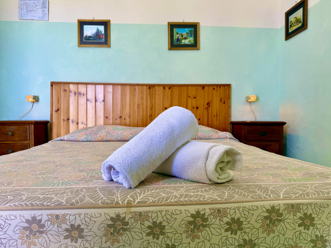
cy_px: 124
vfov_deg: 56.8
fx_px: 229
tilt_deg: -1.5
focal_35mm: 24
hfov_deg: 71.6
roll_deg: -0.2
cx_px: 166
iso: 64
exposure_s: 1/121
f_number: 1.78
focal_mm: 6.76
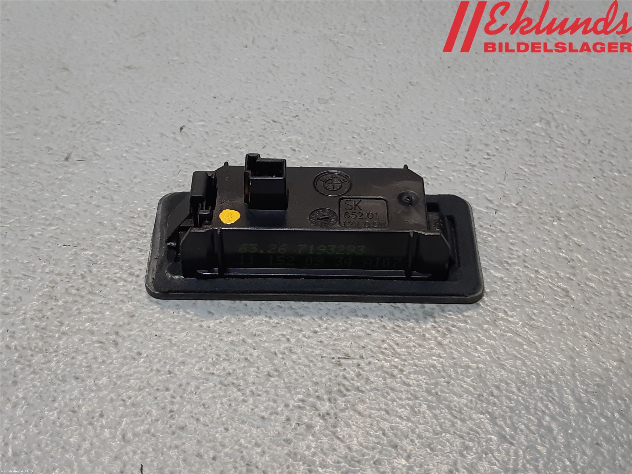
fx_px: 475
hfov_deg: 67.3
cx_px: 316
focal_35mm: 26
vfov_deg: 53.1
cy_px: 237
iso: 80
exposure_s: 1/100
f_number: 1.7
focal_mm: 3.93
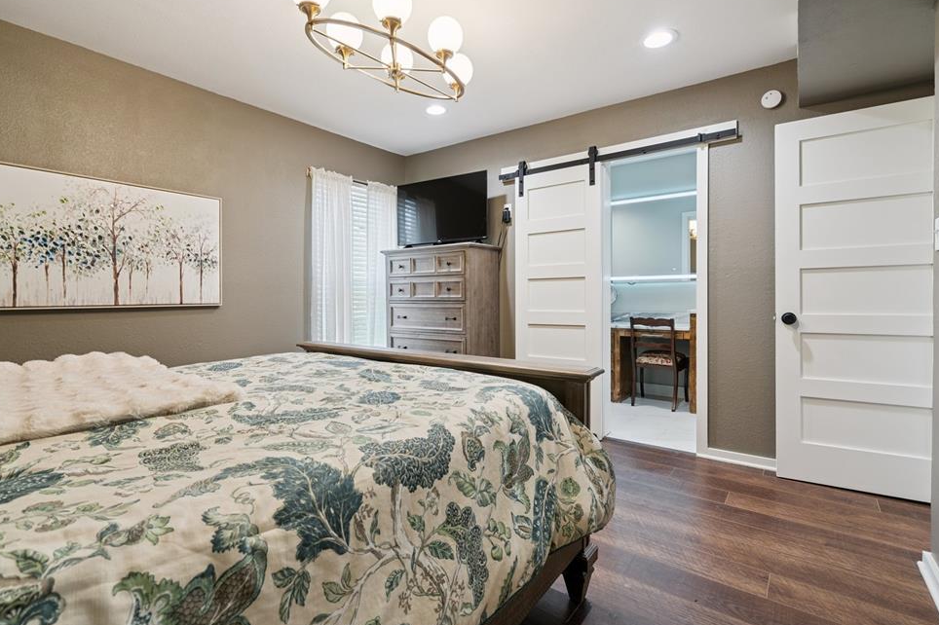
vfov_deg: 70.4
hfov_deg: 93.3
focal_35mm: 17
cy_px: 302
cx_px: 468
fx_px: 443
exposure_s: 1/10
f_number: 7.1
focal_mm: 16
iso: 200
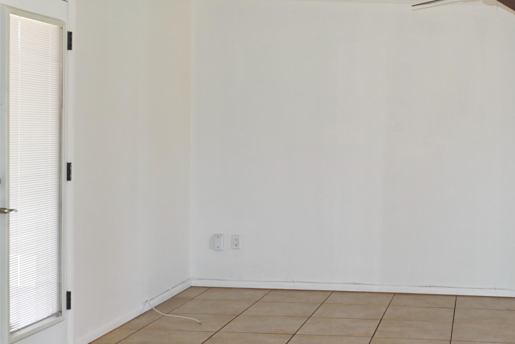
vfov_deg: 22.3
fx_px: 873
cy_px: 181
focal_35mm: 61
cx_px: 457
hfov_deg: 31.4
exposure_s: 1/60
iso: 200
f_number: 4
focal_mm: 30
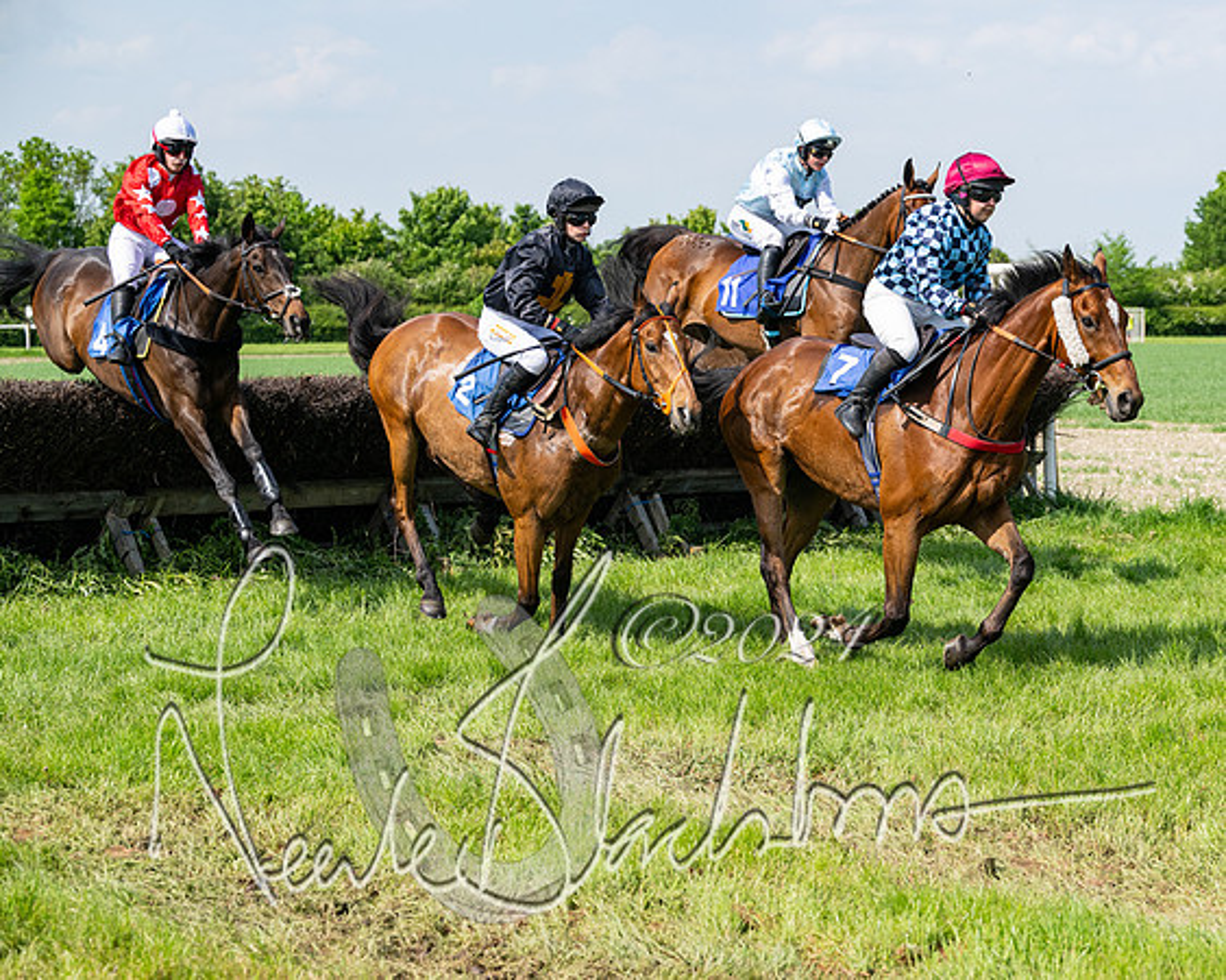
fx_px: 2861
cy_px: 490
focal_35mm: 79
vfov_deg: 19.4
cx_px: 736
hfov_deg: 24.1
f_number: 5
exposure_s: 1/2500
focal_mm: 70
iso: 400
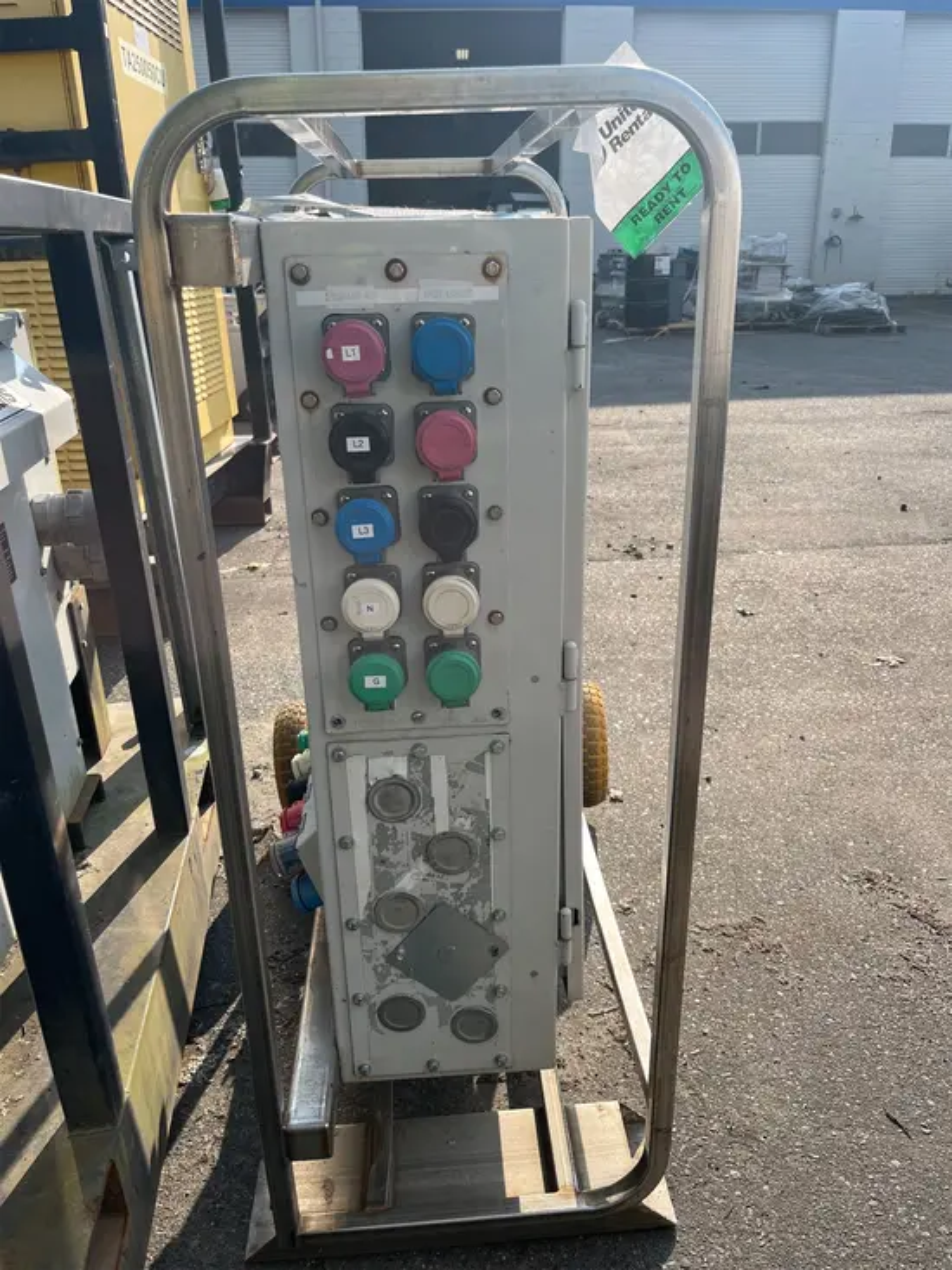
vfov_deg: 67.3
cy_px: 635
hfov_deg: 53.1
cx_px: 476
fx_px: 953
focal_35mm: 26
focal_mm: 5.1
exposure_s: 1/1802
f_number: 1.6
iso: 50
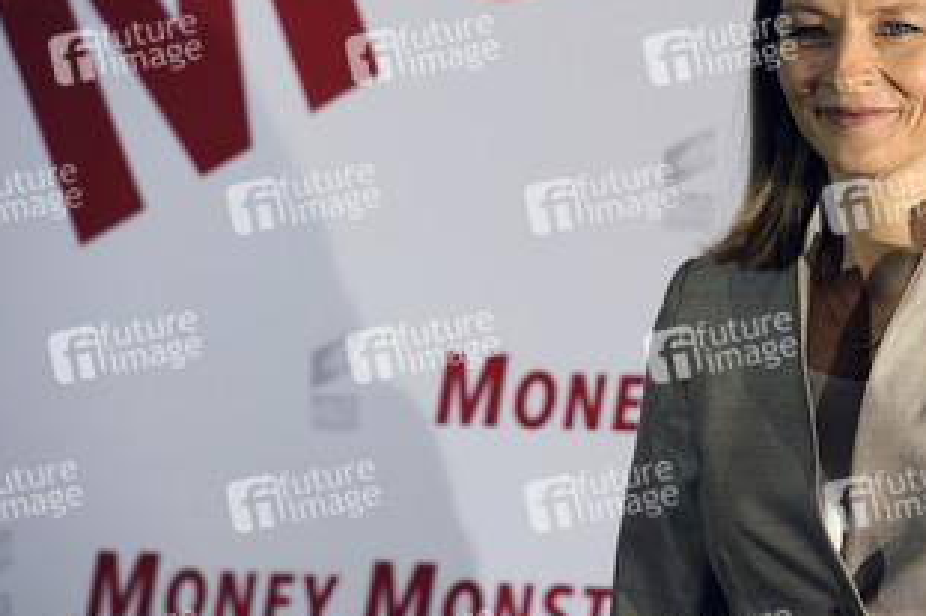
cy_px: 274
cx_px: 642
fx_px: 7455
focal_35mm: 290
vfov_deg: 4.7
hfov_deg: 7.1
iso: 640
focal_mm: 200
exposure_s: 1/400
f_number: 5.6
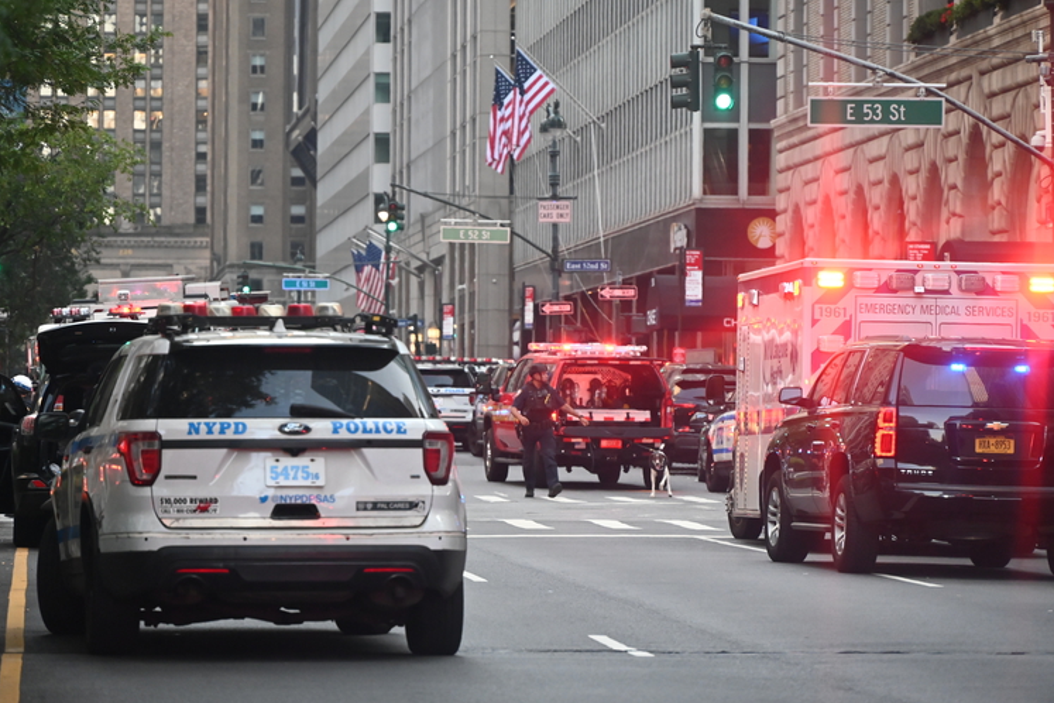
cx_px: 526
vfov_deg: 6.8
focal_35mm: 201
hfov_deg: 10.2
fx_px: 5884
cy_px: 352
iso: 3200
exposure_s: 1/400
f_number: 6.3
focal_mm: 200
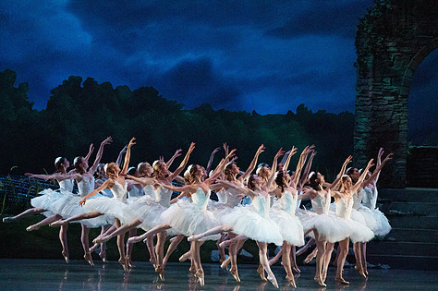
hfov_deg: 9.4
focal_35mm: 220
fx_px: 2674
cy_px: 165
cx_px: 237
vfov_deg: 6.2
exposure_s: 1/250
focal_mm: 179
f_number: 5.6
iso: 8000
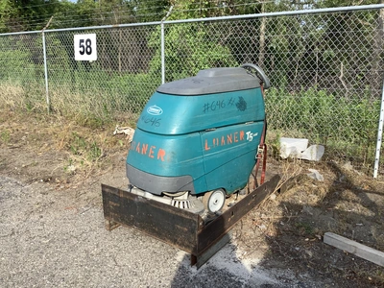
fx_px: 344
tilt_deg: -13.4
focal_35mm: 31
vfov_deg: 45.4
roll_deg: -0.1
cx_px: 192
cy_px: 144
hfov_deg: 58.4
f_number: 2.4
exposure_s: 1/608
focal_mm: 3.3
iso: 25
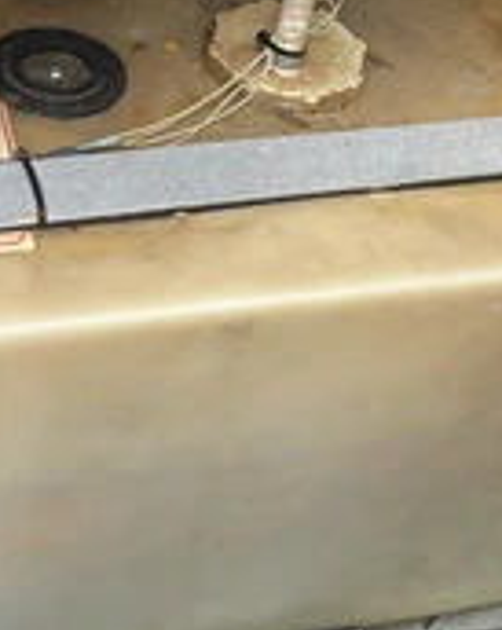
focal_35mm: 66
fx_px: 1229
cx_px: 311
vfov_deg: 28.5
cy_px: 198
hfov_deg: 23.0
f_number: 1.8
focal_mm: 3
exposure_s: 1/147
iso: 20
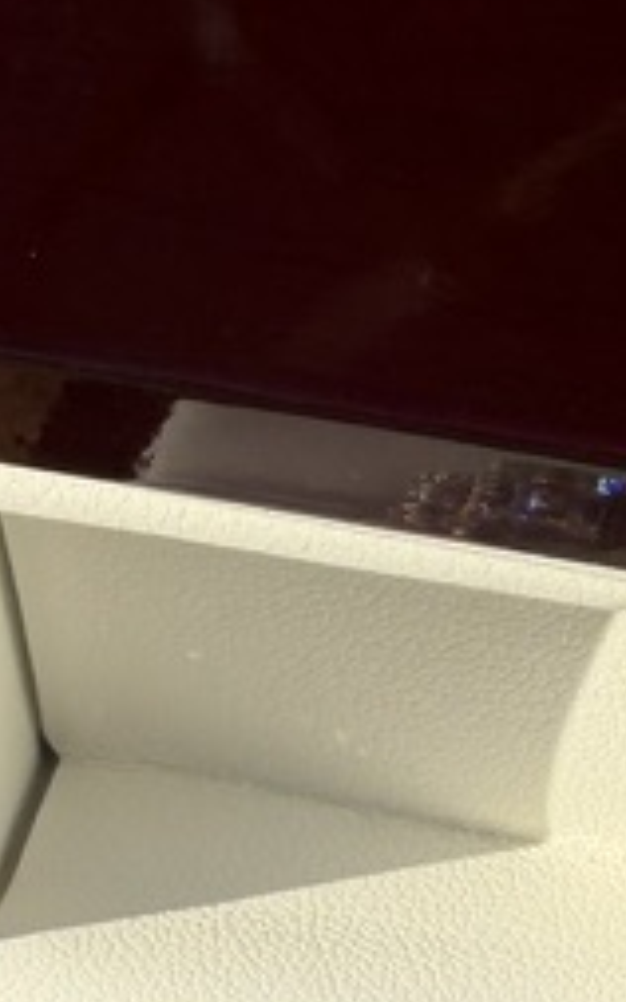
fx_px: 2813
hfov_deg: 12.7
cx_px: 333
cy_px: 1331
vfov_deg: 18.7
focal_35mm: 103
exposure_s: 1/940
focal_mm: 2.22
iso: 16
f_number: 2.2
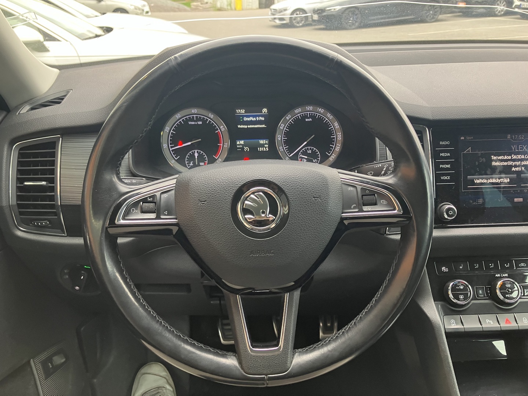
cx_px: 264
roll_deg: +1.7
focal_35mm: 28
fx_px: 427
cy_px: 198
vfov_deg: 49.7
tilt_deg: -26.3
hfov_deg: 63.4
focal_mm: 3.99
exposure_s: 1/50
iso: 80
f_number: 1.8
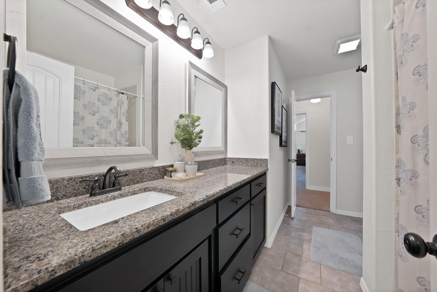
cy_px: 146
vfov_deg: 90.1
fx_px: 146
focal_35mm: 12
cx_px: 218
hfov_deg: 112.6
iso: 640
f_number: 9
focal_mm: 12
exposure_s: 1/4
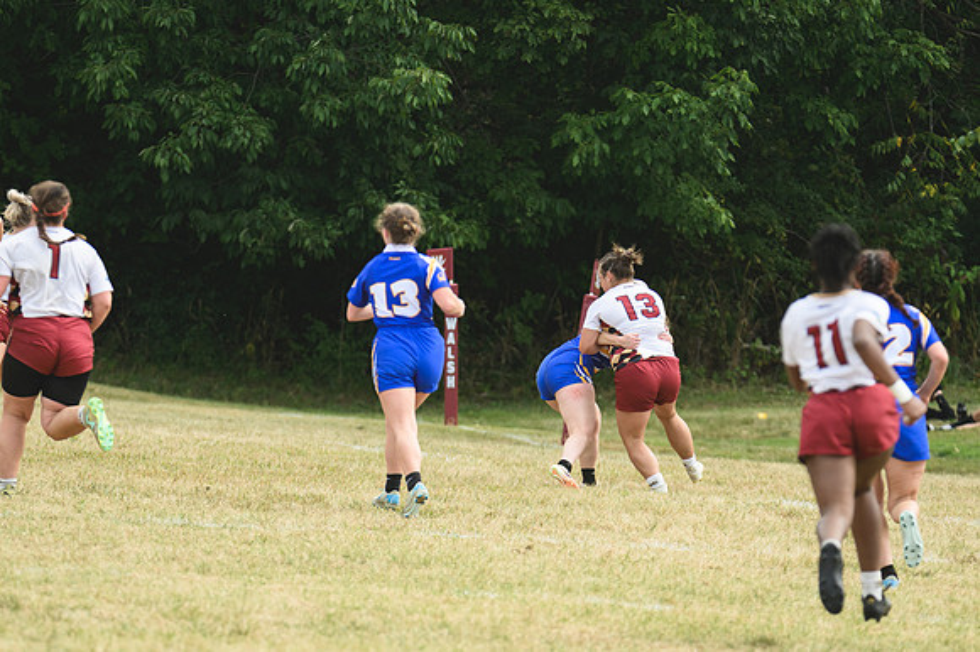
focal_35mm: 480
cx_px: 490
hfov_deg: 4.3
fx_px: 13059
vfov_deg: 2.9
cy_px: 326
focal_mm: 320
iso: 450
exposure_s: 1/1000
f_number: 5.6
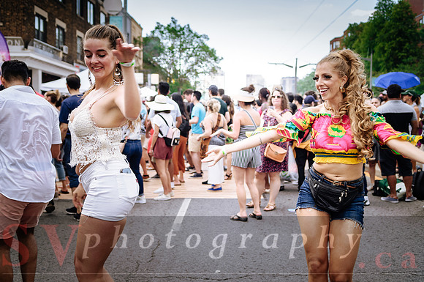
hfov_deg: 49.6
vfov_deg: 34.1
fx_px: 459
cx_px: 212
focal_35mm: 39
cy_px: 141
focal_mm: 26
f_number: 2.8
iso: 100
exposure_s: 1/250
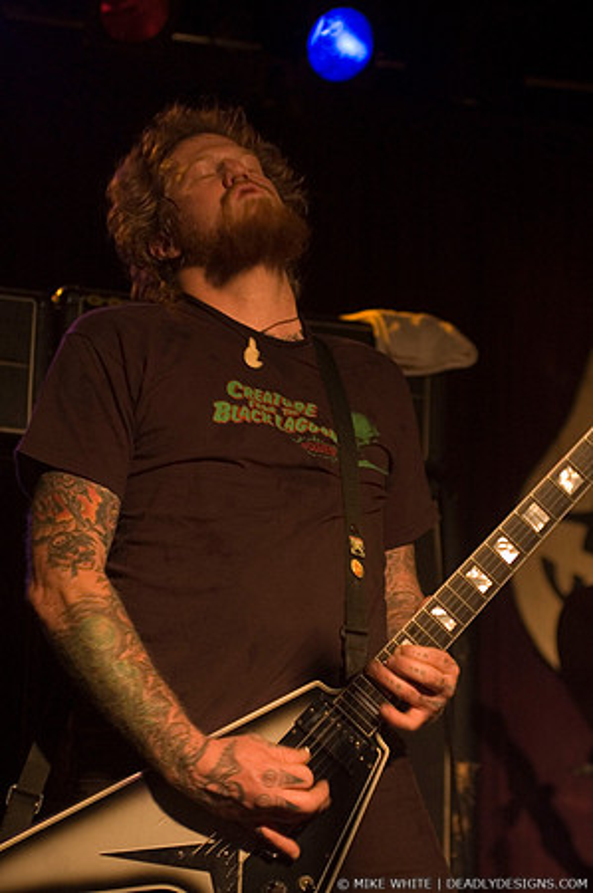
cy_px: 446
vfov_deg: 23.4
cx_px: 296
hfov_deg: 15.7
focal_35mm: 87
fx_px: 2154
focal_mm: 58
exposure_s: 1/40
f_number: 2.8
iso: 800
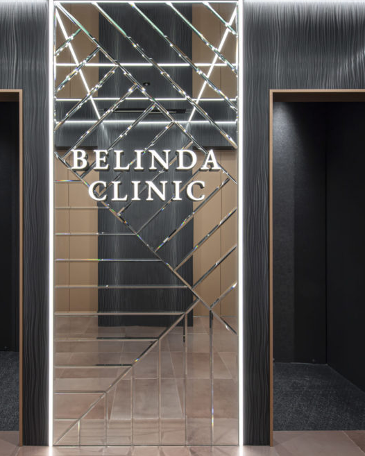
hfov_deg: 67.4
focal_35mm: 20
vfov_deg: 80.4
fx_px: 270
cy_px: 228
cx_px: 145
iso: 100
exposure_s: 1/10
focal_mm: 14
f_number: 9
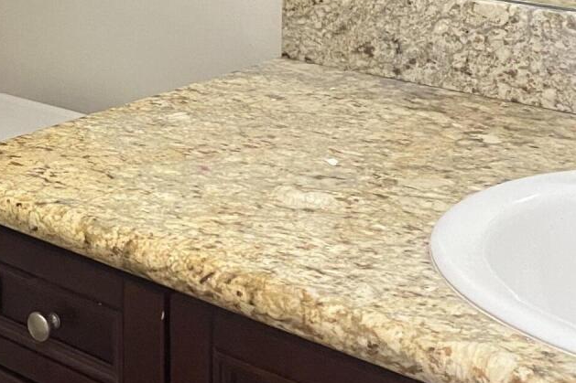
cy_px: 22
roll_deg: +2.1
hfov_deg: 22.5
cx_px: -39
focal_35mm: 86
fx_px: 1376
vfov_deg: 15.6
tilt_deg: -10.8
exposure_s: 1/40
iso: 320
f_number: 1.8
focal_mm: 4.25
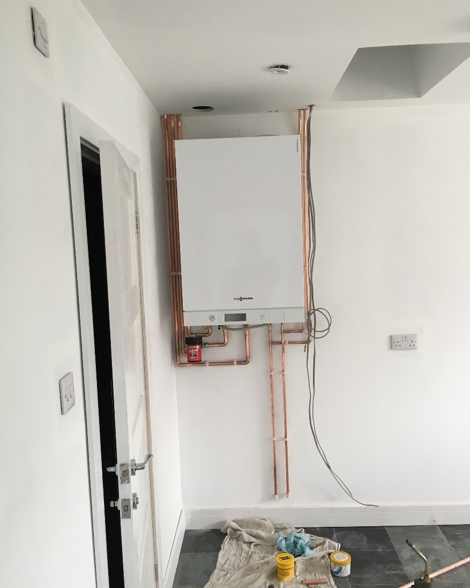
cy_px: 298
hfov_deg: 47.1
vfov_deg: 57.2
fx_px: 539
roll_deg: +1.2
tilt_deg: -7.0
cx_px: 240
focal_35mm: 31
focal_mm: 4.15
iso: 40
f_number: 2.2
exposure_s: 1/33
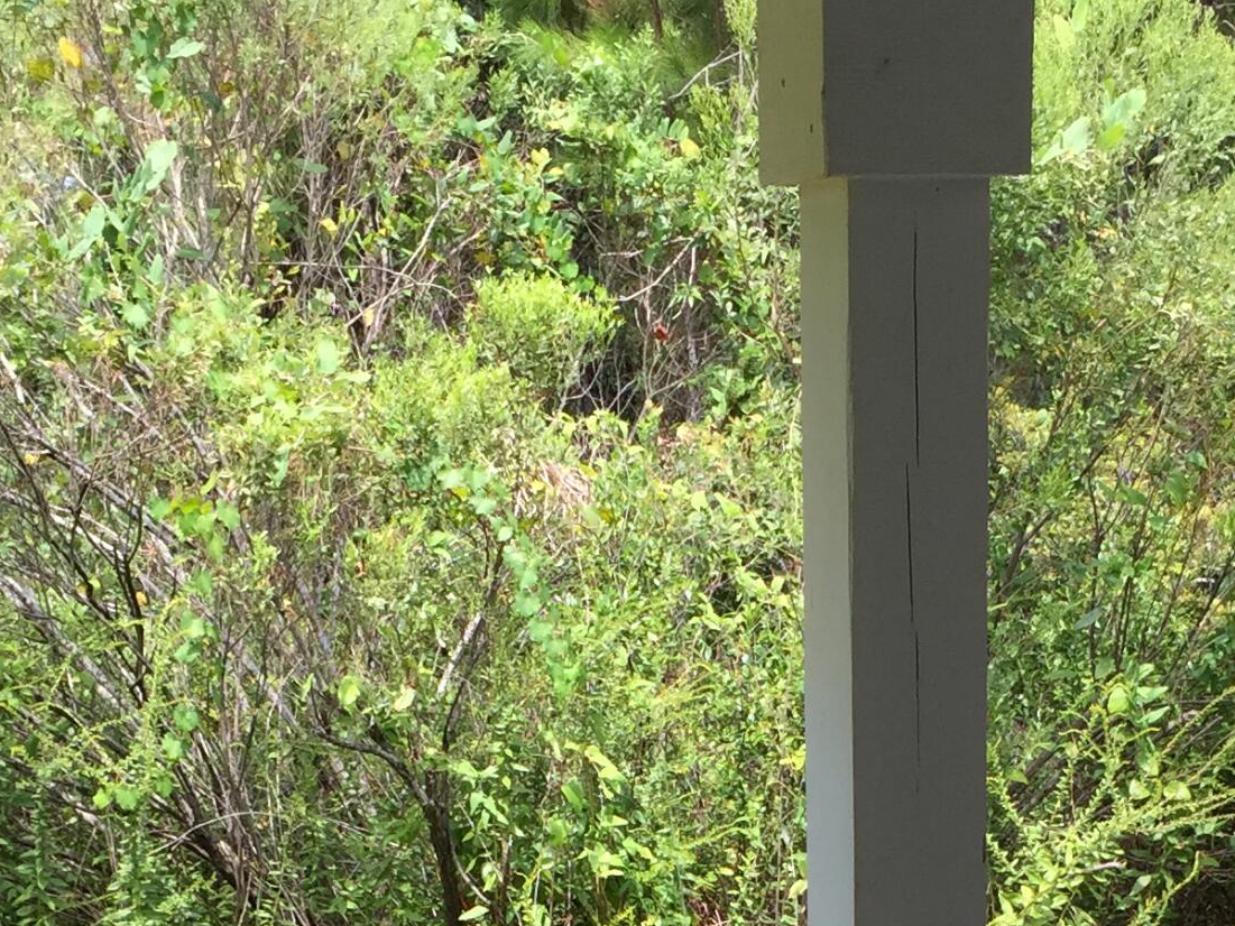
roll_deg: +1.3
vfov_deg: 17.5
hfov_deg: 24.7
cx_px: 754
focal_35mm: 79
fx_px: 2819
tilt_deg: -16.1
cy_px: 1191
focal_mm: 4.15
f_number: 2.2
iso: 32
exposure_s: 1/395
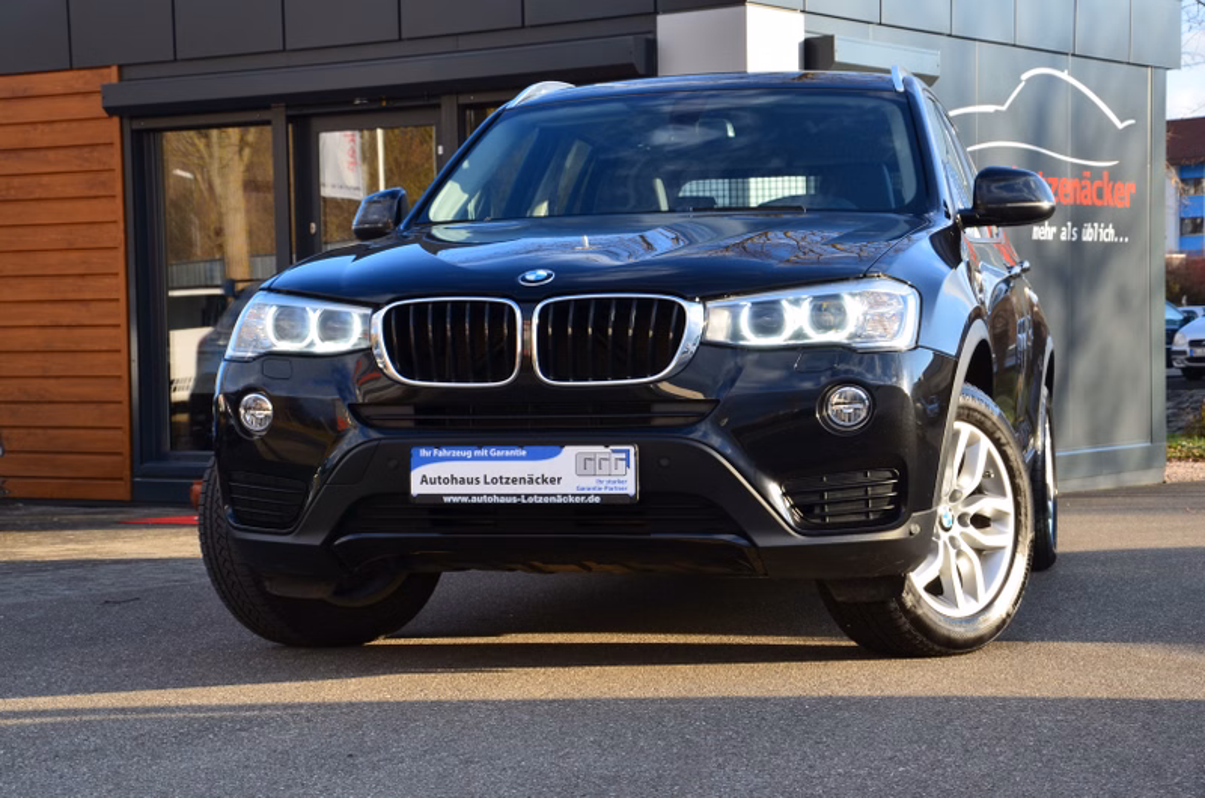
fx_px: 2505
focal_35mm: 75
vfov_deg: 18.1
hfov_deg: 27.0
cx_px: 602
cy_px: 399
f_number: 10
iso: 200
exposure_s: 1/80
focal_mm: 50
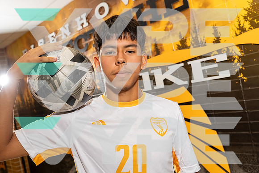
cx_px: 130
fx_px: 259
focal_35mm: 36
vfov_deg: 36.9
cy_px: 86
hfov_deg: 53.1
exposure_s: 1/250
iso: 800
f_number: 5.6
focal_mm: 36
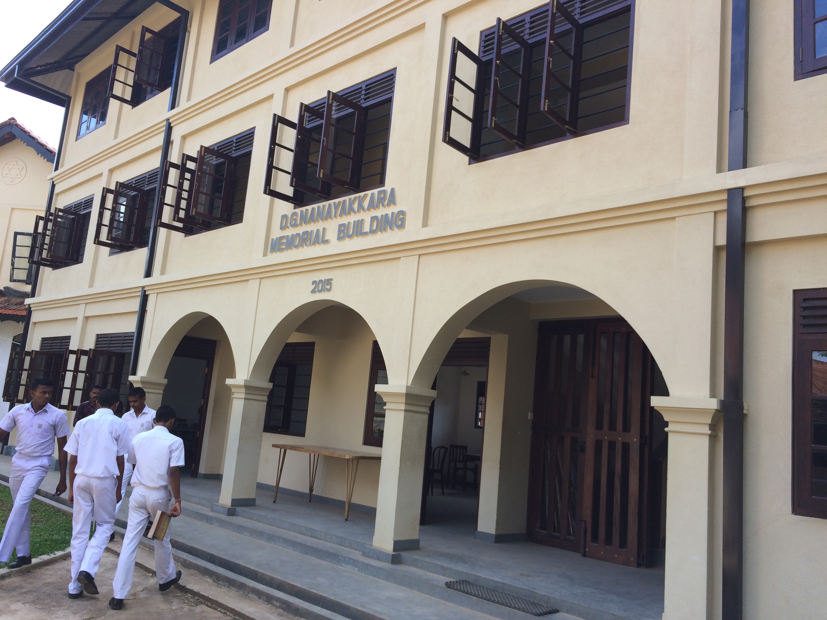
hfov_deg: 61.7
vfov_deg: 48.2
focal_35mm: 29
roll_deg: -6.3
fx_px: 693
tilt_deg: +9.1
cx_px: 414
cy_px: 310
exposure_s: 1/432
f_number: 2.2
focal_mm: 4.15
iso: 32
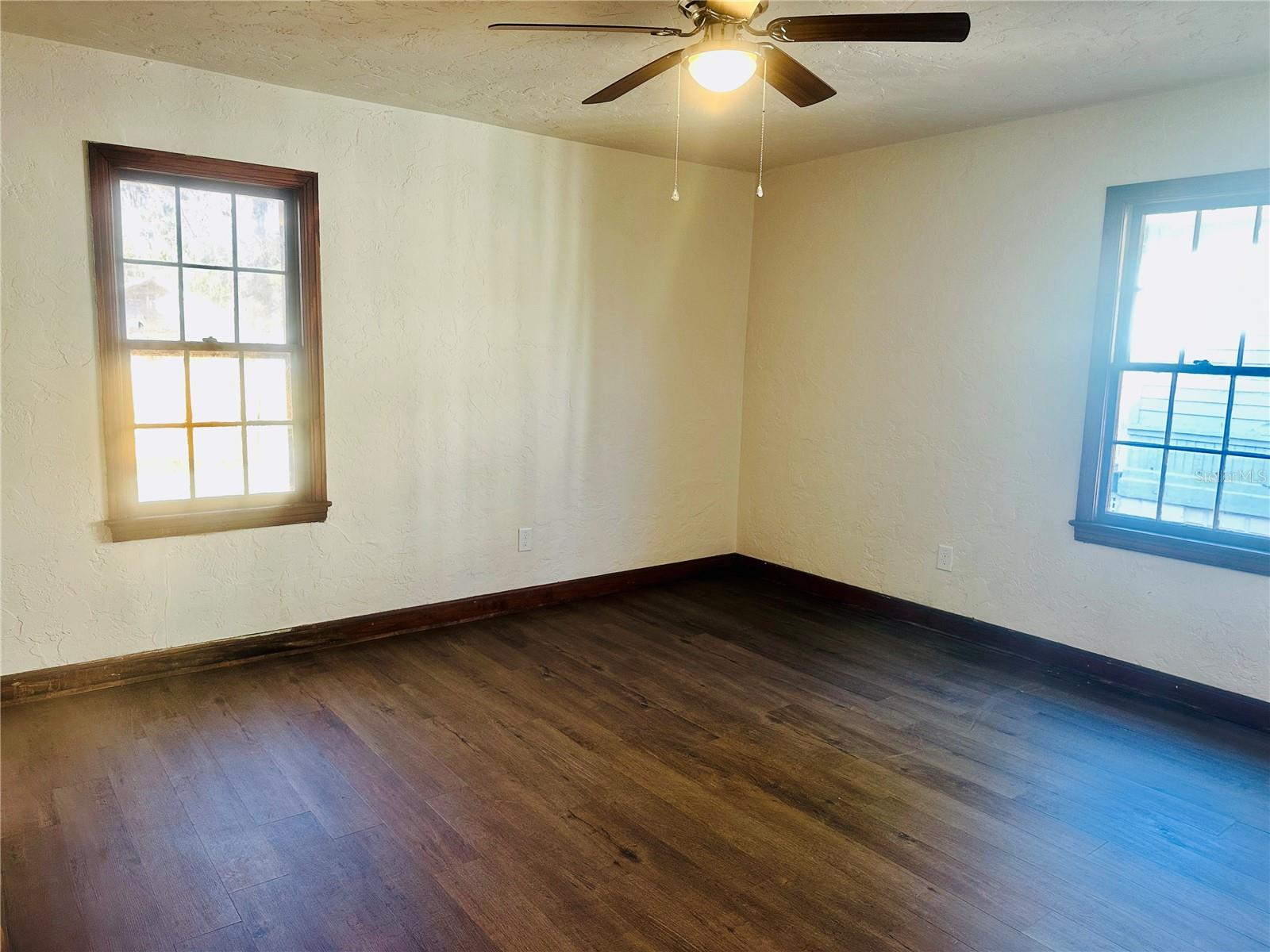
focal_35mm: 24
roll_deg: -1.9
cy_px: 476
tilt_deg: -7.8
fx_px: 881
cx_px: 635
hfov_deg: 71.6
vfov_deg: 56.8
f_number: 1.78
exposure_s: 1/60
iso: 125
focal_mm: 6.86
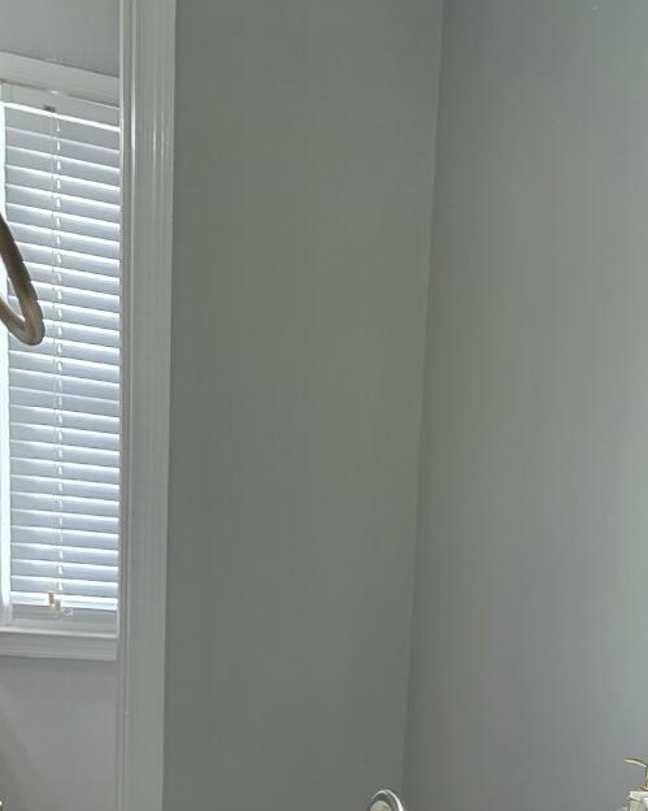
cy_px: 983
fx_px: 1726
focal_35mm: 72
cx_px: 808
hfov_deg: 19.8
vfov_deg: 24.0
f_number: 1.7
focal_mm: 6.3
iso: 125
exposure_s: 1/120
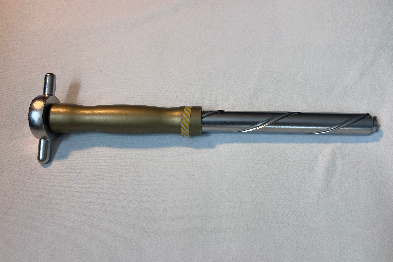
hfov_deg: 65.5
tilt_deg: -61.2
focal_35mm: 28
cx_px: 200
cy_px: 134
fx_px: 306
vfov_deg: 46.4
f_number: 1.5
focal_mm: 5.7
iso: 100
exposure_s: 1/120
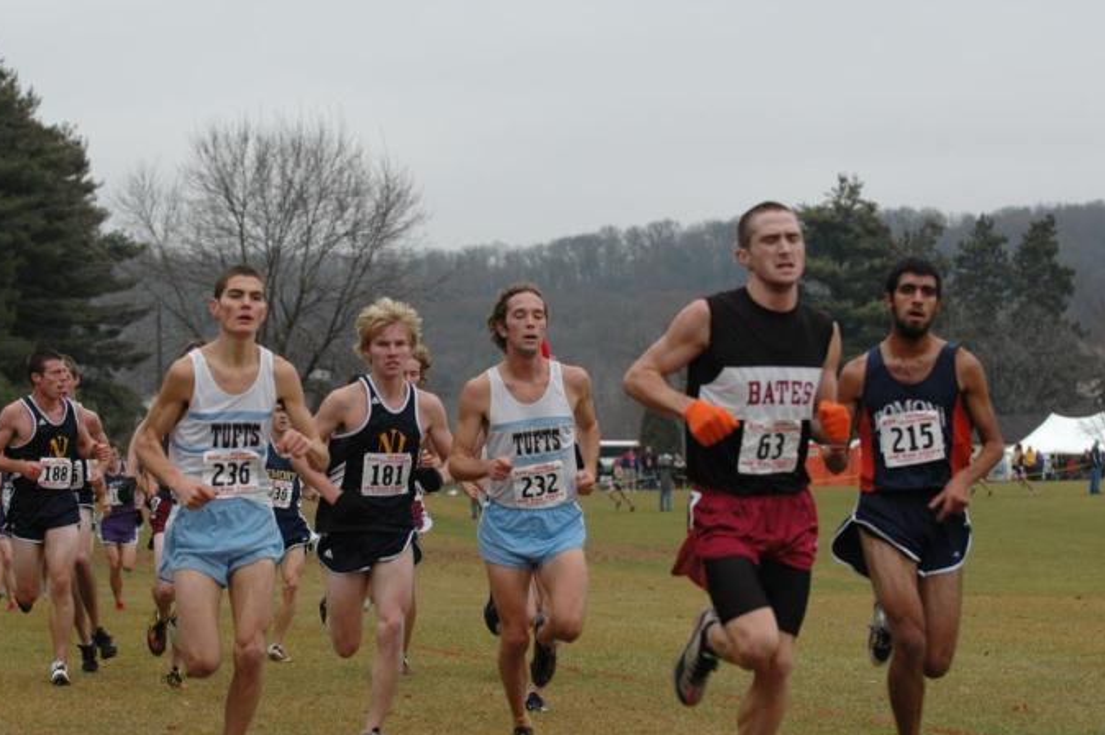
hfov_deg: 15.9
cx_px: 521
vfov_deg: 10.6
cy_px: 382
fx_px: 3956
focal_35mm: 129
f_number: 4
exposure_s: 1/320
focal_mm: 80
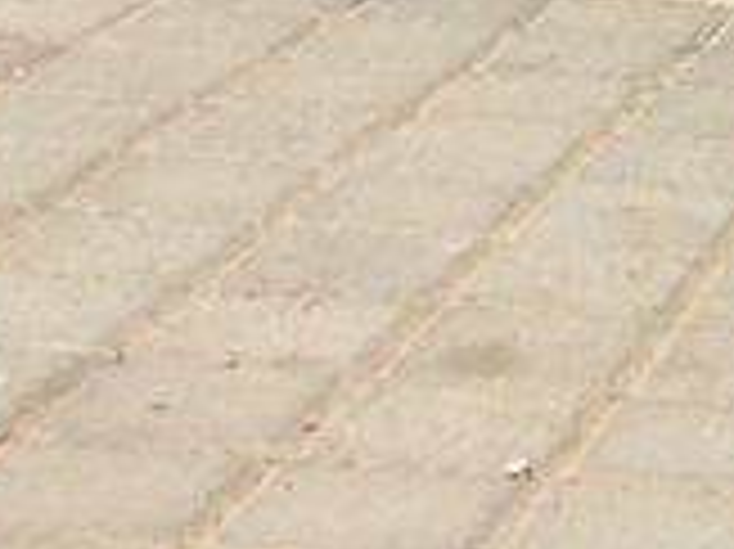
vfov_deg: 7.9
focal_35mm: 182
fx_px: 3856
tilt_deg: -6.5
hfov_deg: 10.0
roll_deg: -4.3
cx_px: 1522
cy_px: -446
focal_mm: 4.15
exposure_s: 1/1786
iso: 32
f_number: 2.2
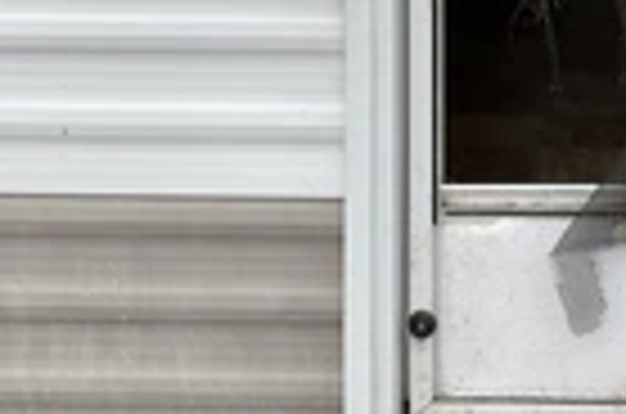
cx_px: 644
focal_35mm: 87
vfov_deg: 14.8
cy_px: -162
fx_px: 1509
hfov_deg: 22.4
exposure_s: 1/540
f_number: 1.8
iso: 25
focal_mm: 3
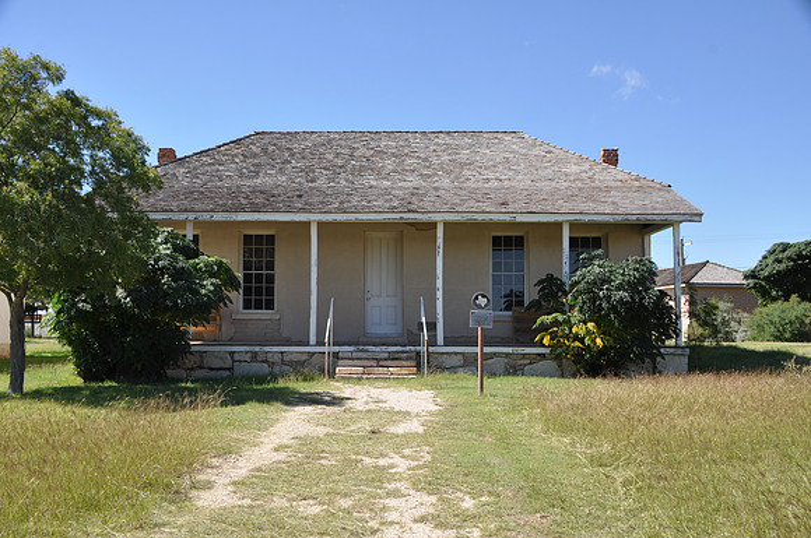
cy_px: 269
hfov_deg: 49.6
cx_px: 406
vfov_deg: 34.1
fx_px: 877
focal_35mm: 39
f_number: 11
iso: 200
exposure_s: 1/125
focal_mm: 26
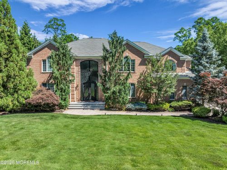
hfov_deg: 71.6
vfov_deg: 56.7
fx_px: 157
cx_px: 114
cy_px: 85
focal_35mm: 24
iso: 100
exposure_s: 1/1000
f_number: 2.8
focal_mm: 12.29
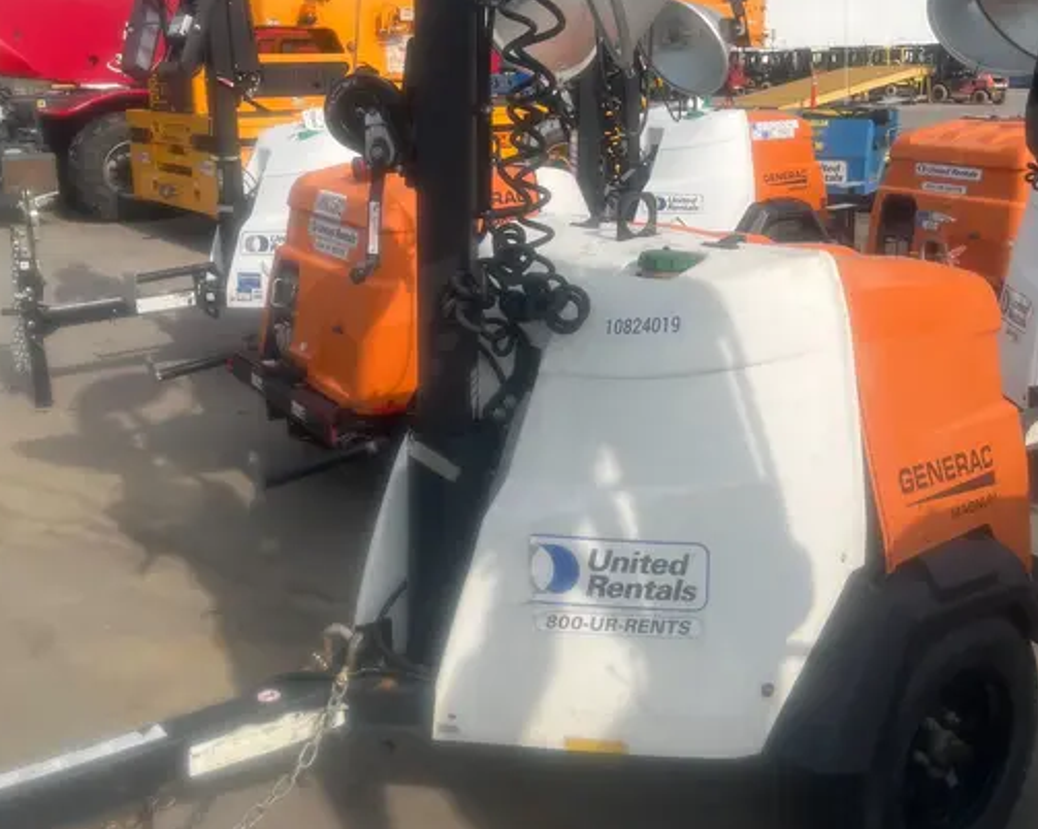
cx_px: 545
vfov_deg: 39.5
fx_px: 1136
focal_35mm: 37
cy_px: 257
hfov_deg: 49.1
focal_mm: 5.1
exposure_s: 1/4149
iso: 50
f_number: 1.6
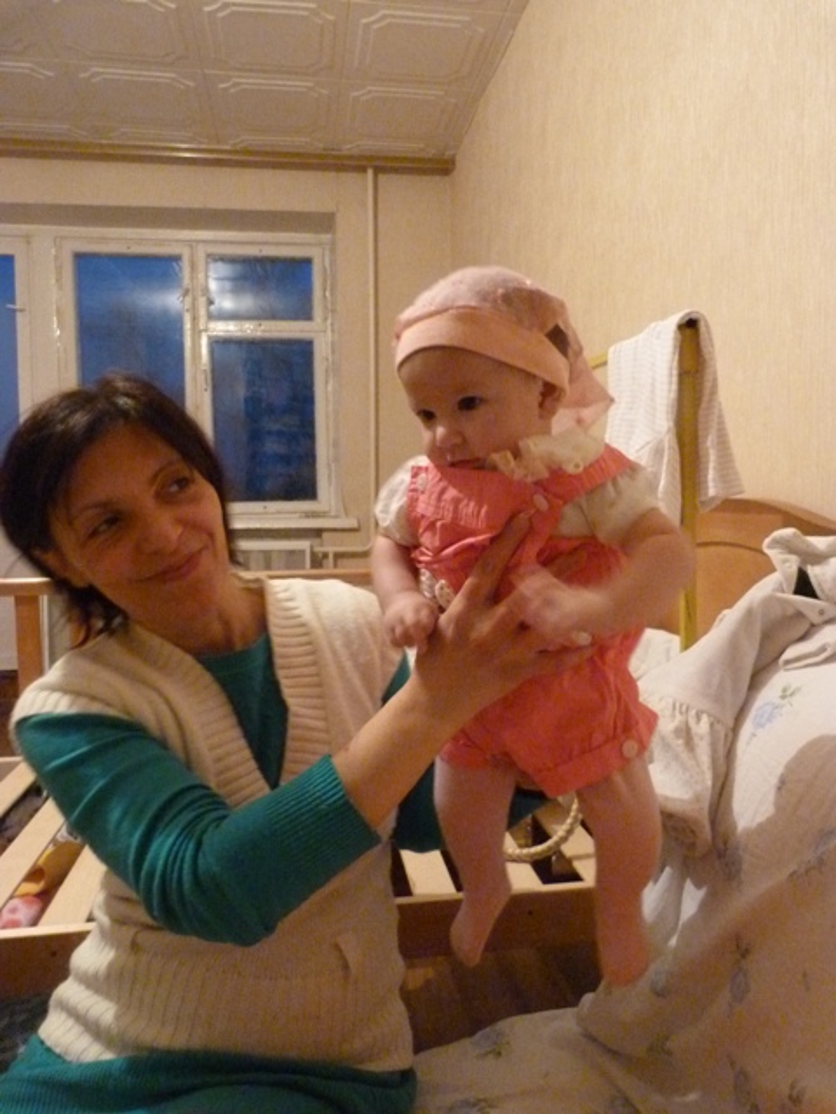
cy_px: 557
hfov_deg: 54.9
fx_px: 805
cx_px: 418
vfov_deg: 69.4
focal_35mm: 25
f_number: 2.8
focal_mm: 4.5
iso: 800
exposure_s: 1/15
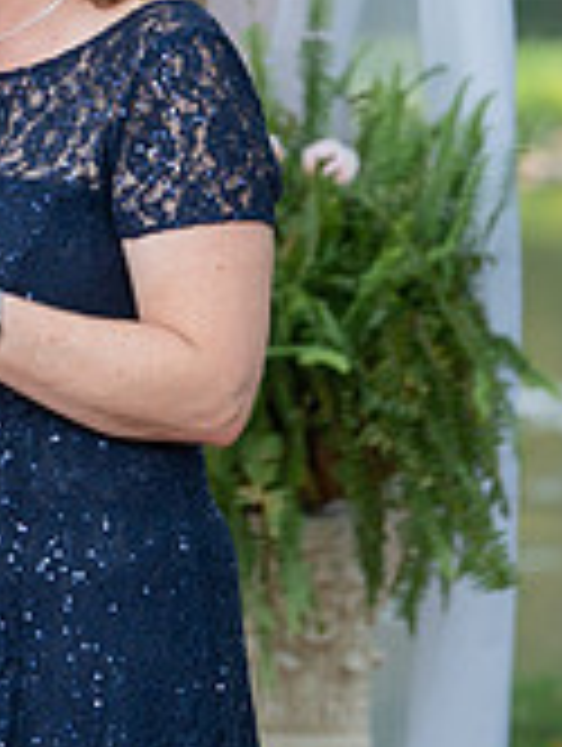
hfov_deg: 4.2
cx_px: -555
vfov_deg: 5.6
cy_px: 9
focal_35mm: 352
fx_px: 7600
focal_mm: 98
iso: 320
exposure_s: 1/200
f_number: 4
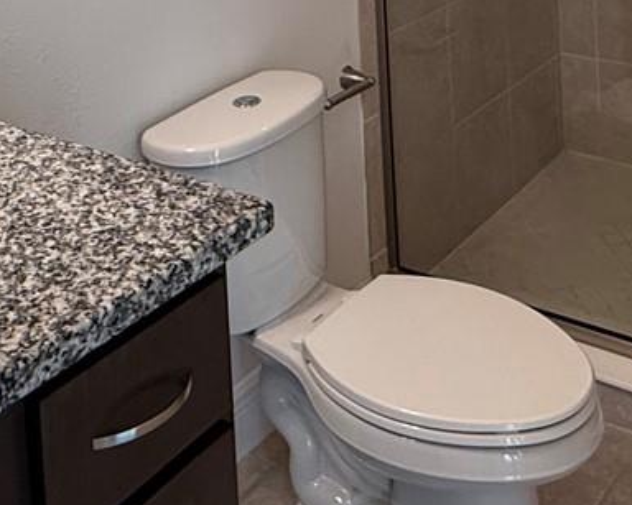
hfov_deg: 33.0
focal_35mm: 57
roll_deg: +2.8
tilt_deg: -0.6
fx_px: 1066
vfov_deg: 22.1
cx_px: 354
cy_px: -252
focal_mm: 2.22
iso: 200
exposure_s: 1/120
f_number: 2.2
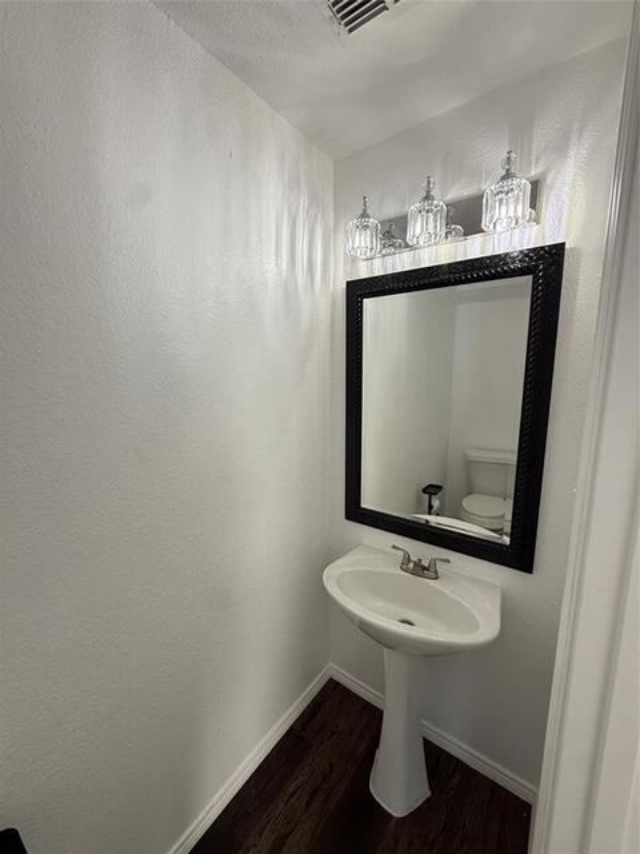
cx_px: 320
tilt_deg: -7.8
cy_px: 427
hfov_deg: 85.7
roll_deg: -0.7
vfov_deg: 102.1
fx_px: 345
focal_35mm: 14
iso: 80
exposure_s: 1/120
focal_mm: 2.22
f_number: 2.2
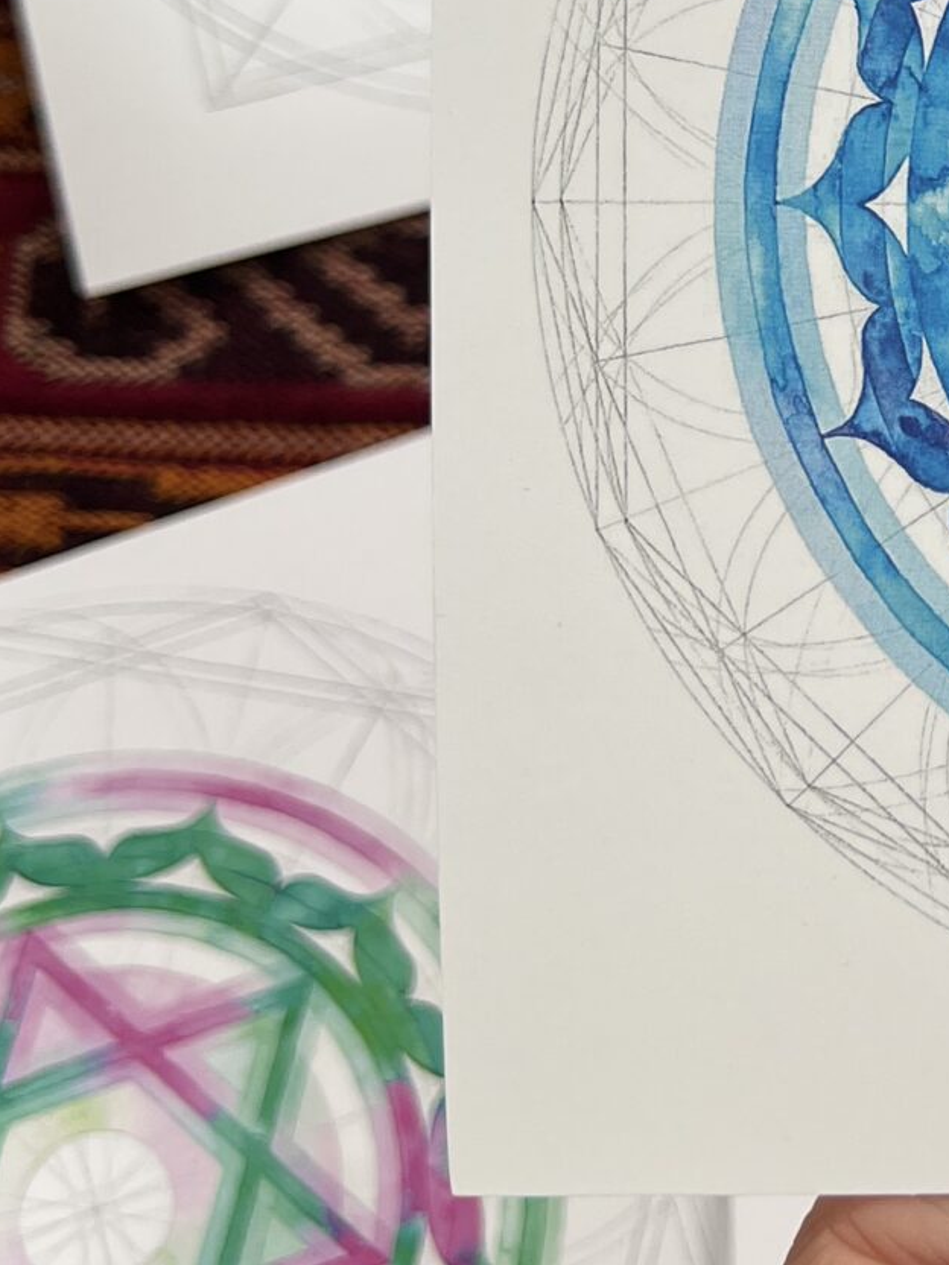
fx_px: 2924
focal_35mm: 80
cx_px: 1335
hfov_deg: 17.0
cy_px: 366
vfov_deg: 24.2
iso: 32
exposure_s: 1/124
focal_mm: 5.7
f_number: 1.5
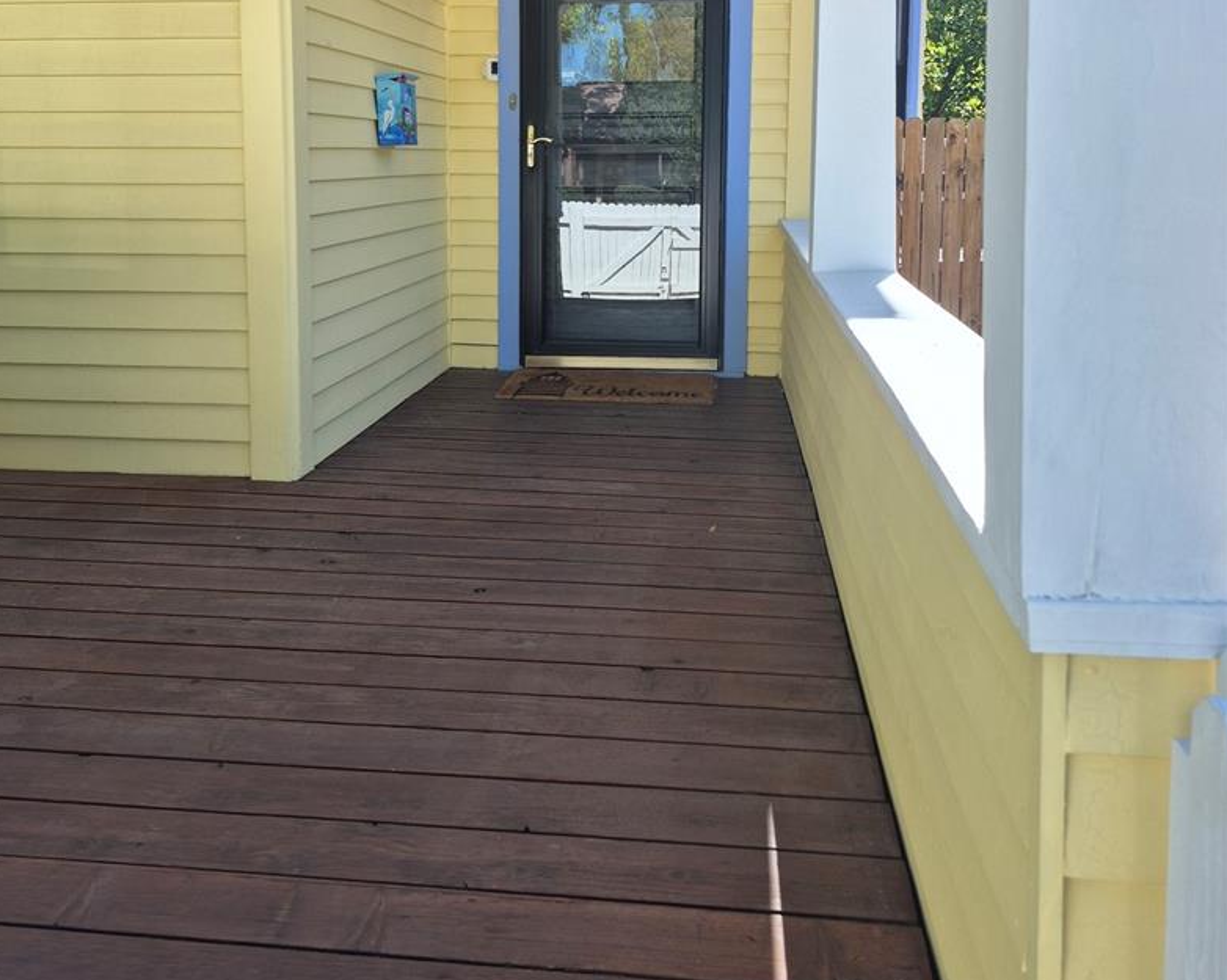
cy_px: 257
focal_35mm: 31
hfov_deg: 57.2
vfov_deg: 45.6
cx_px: 600
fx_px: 1125
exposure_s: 1/498
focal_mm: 5.4
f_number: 1.8
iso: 25
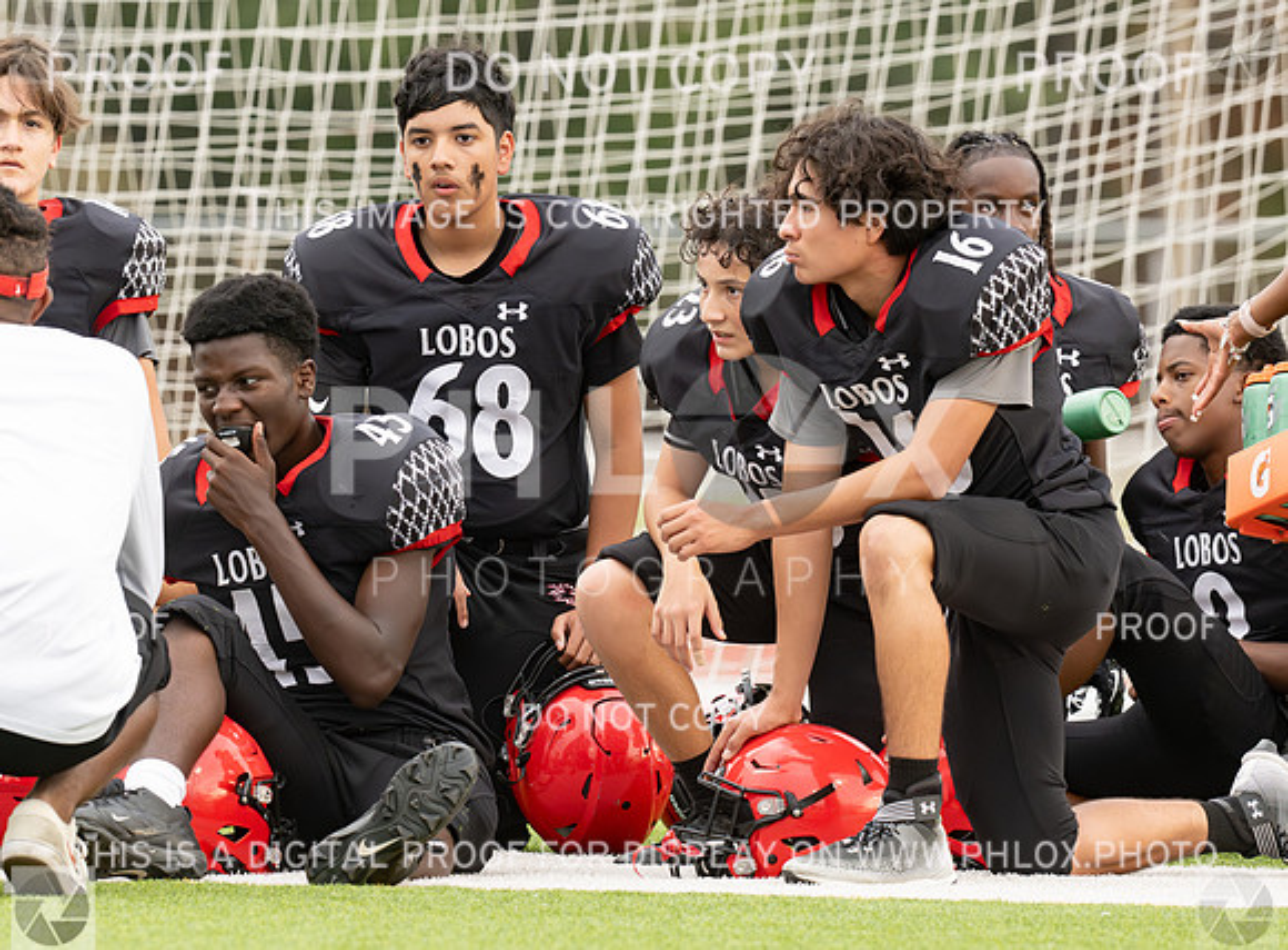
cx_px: 329
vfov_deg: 2.5
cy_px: 479
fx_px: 21457
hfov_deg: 3.4
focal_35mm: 580
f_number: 7.1
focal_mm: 400
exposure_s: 1/1000
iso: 2500
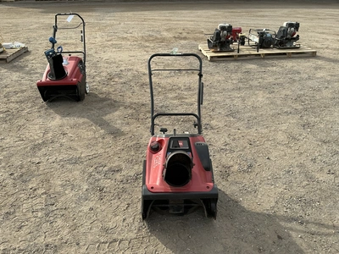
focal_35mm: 28
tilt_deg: -26.9
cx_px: 170
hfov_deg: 63.4
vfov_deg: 49.7
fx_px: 274
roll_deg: -0.5
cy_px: 127
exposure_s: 1/792
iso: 25
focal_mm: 3
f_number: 1.8
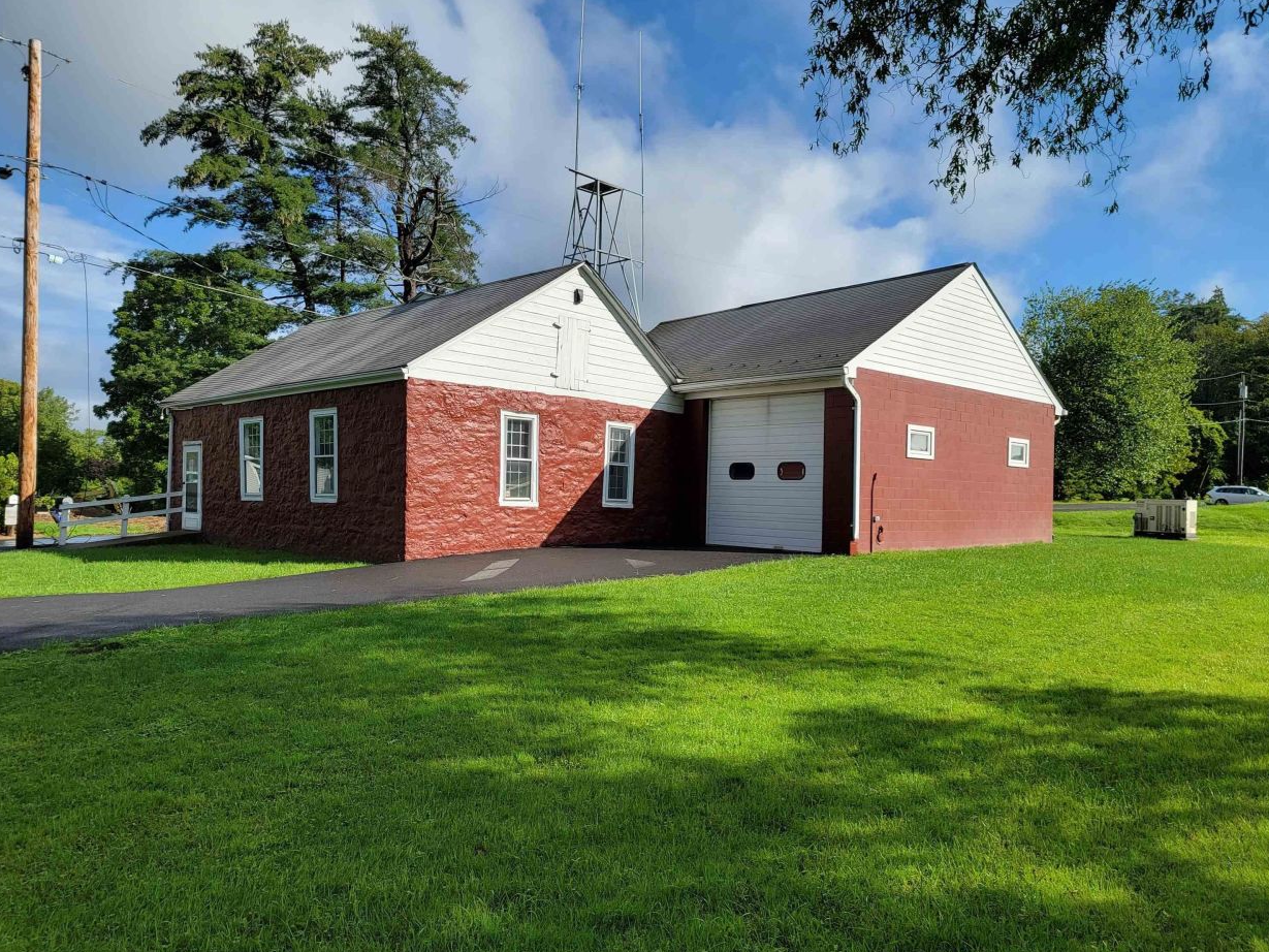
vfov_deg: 54.9
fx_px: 917
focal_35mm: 25
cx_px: 623
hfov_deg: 69.4
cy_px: 477
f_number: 1.8
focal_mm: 6.7
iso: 16
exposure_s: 1/845
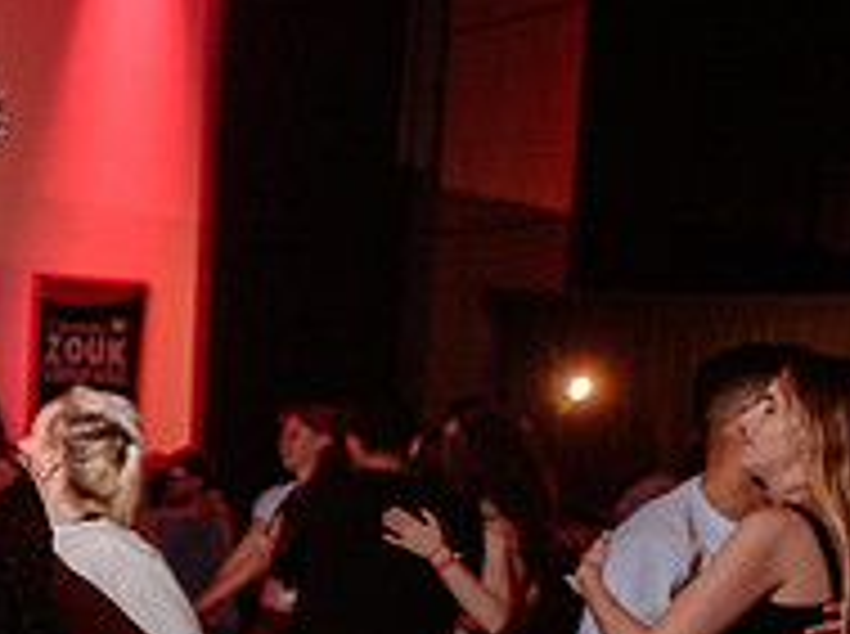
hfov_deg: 24.4
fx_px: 1740
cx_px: -220
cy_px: 636
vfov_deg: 20.0
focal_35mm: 71
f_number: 3.2
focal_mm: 24
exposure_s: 1/30
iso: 1000
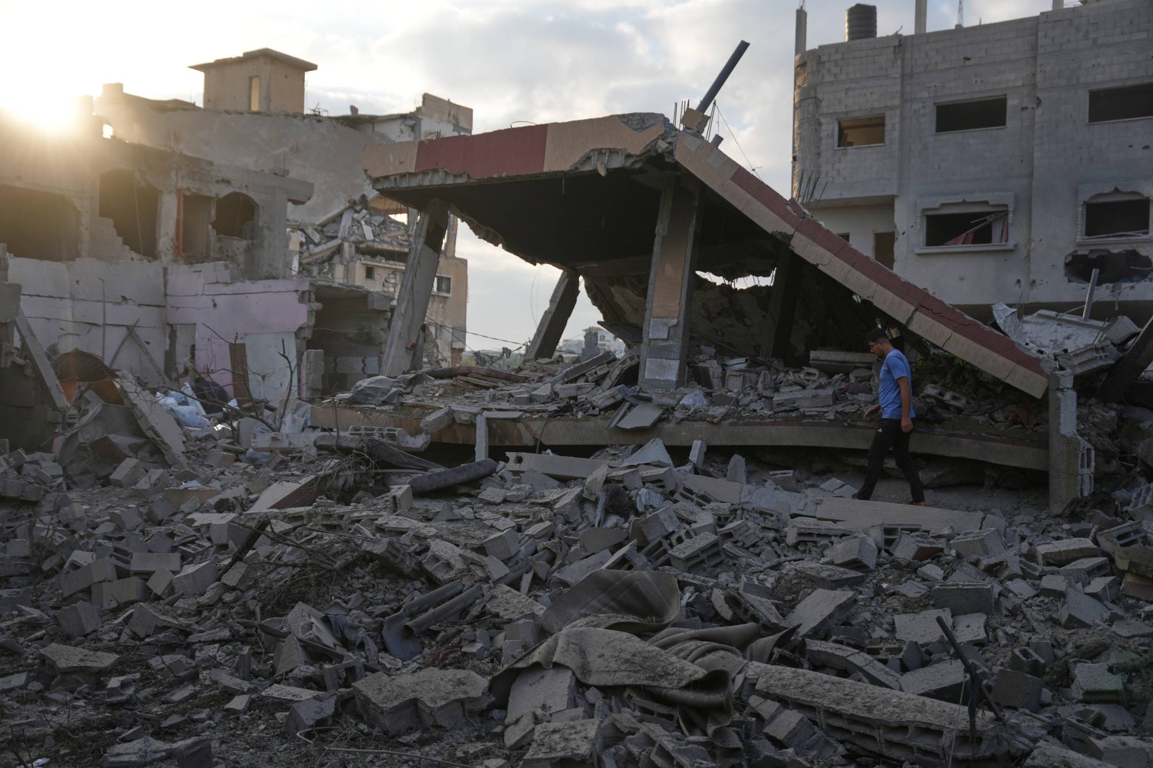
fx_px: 1185
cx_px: 576
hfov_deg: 51.9
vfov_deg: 35.9
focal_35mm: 37
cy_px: 384
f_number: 2.8
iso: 125
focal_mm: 37
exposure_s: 1/1600
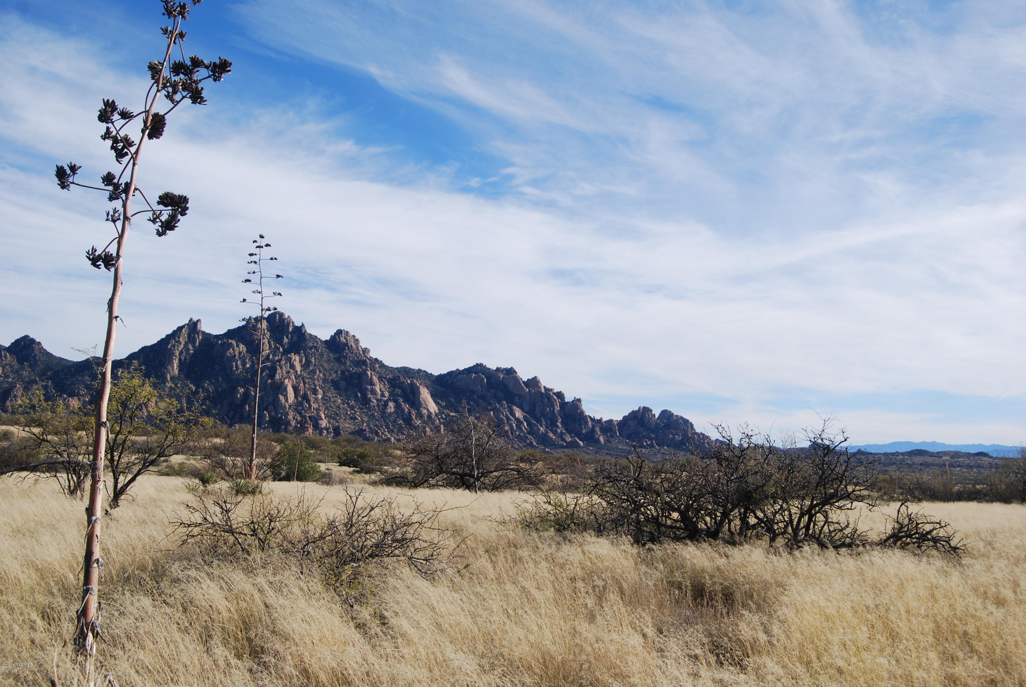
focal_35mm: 45
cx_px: 513
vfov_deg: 29.9
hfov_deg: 43.6
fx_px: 1284
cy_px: 344
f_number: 8
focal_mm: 30
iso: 100
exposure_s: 1/250
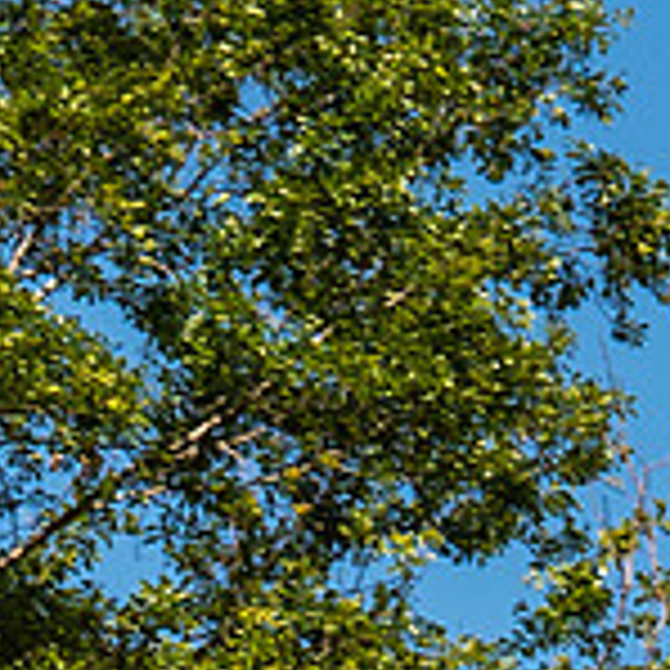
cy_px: 1225
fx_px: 23781
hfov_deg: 1.6
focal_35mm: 1086
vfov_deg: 1.6
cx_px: 116
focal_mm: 122
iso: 100
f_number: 8
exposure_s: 1/200
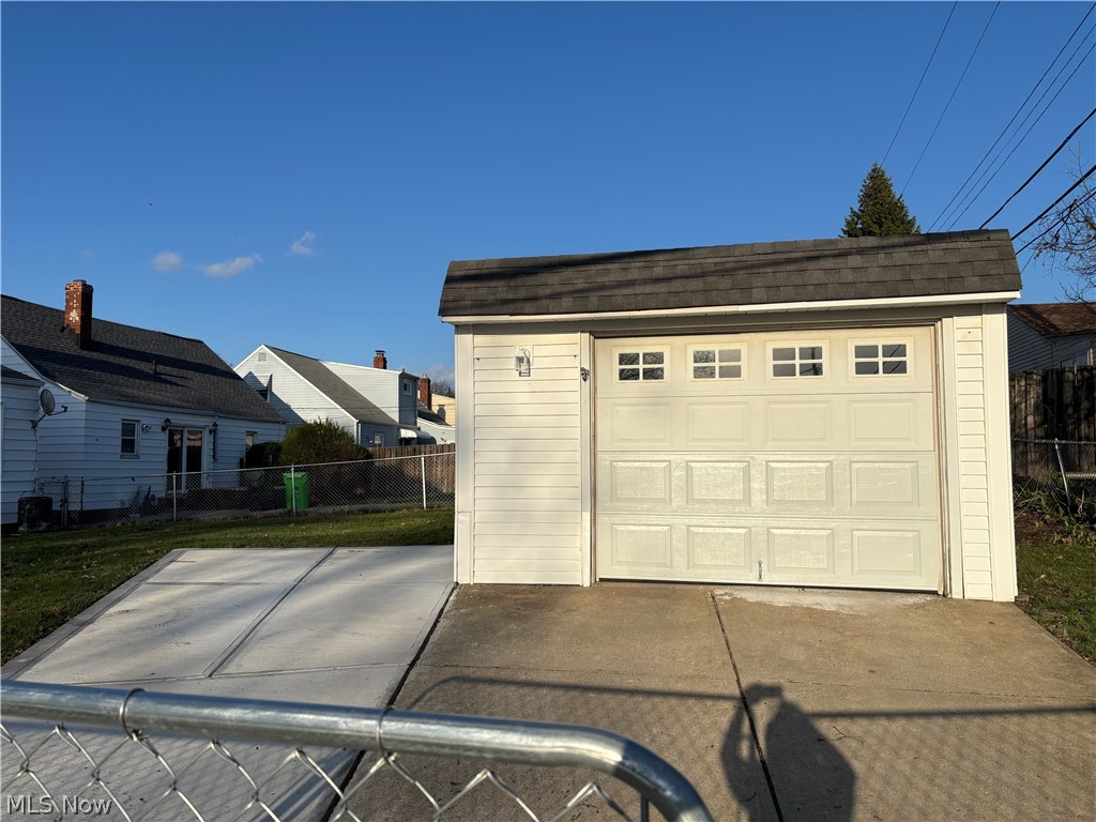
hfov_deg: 67.3
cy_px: 411
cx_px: 548
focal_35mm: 26
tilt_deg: +2.9
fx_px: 823
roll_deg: -0.6
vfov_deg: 53.1
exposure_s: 1/7194
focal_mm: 5.96
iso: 50
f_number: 1.6
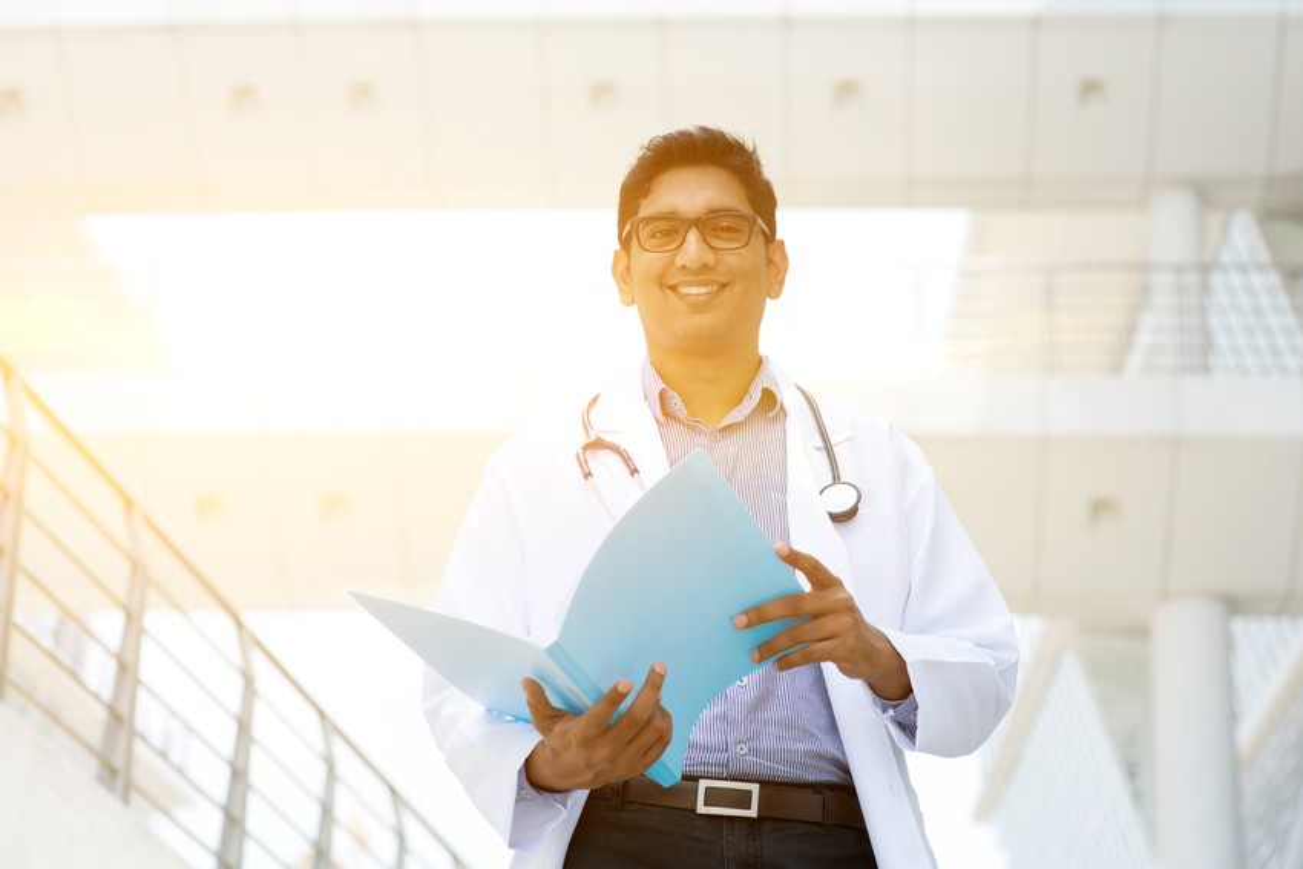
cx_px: 652
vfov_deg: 16.1
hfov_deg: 23.9
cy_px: 434
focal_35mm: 85
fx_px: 3077
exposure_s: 1/400
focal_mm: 85
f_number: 4
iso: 200
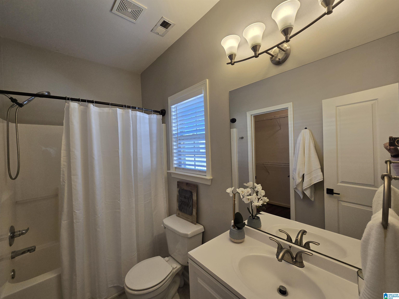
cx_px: 200
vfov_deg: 89.9
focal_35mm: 13
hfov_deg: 106.2
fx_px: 150
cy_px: 150
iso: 64
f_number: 2.2
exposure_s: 1/60
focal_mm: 2.2
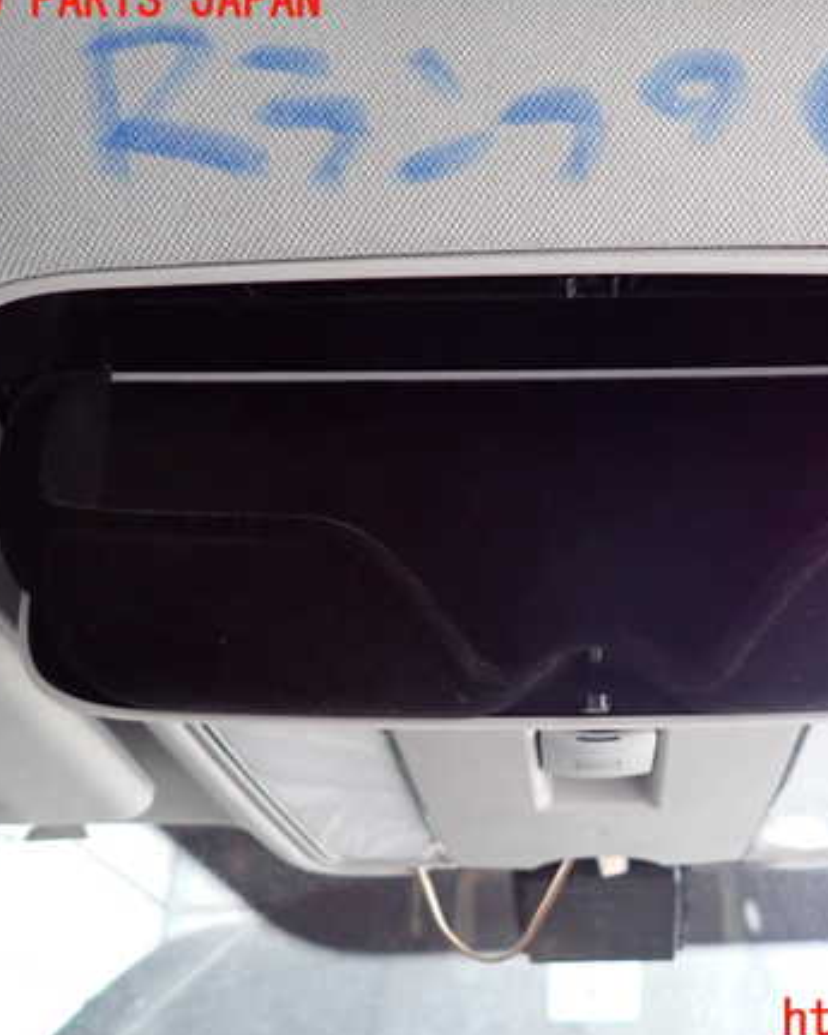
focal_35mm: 34
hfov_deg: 42.3
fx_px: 1041
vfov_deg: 52.8
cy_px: 511
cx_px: 605
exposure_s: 1/30
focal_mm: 4.5
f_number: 2
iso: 1000
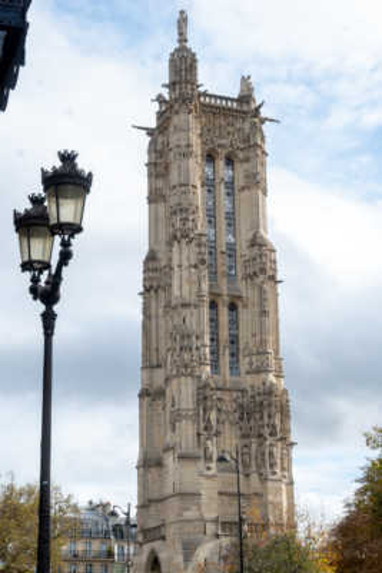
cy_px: 286
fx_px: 1193
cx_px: 191
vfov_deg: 27.0
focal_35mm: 75
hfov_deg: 18.2
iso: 200
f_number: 8
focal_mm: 50
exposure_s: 1/250
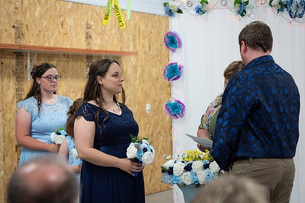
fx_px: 720
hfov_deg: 23.9
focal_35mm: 85
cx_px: 152
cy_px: 102
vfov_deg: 16.1
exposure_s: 1/125
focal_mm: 85
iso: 640
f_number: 3.5
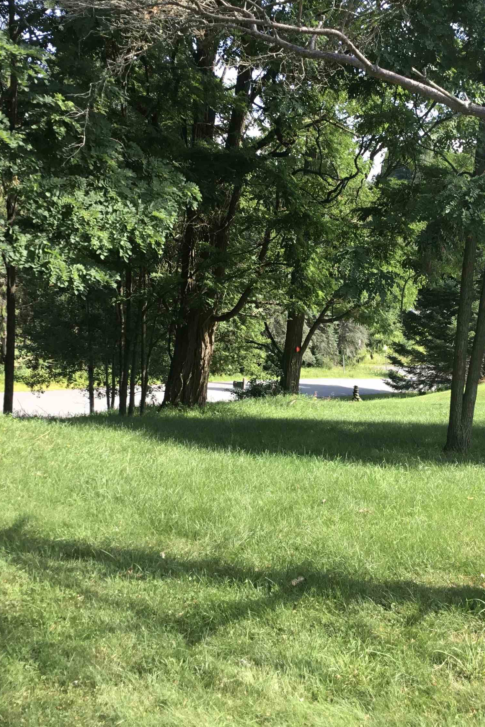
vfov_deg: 44.5
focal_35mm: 44
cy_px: 365
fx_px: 889
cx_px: 302
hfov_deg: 30.4
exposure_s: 1/129
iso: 25
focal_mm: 3.3
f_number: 2.4
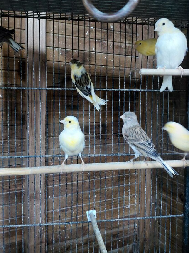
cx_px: 88
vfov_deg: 59.8
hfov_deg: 46.8
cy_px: 113
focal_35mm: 30
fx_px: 218
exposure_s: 1/24
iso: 500
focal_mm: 4.69
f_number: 1.8
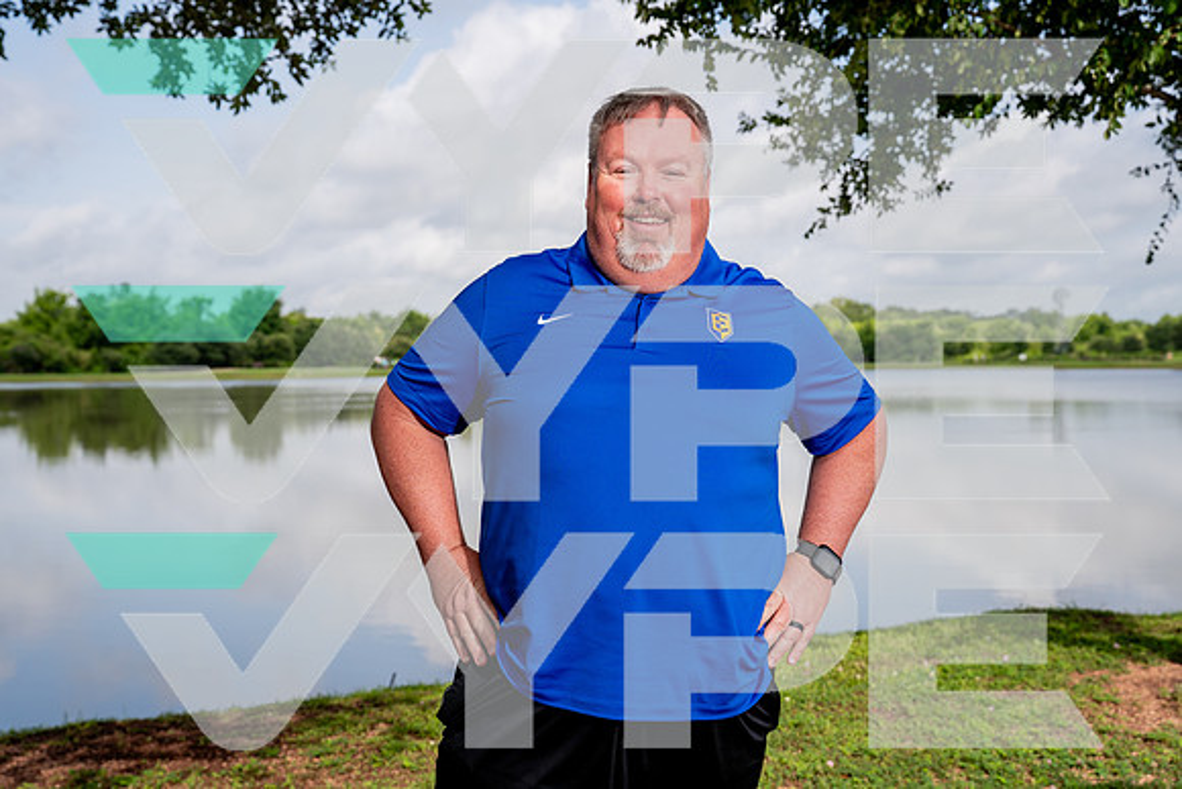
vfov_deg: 27.5
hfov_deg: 40.3
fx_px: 1609
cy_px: 394
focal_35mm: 49
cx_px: 591
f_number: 5.6
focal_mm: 49
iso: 100
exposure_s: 1/640
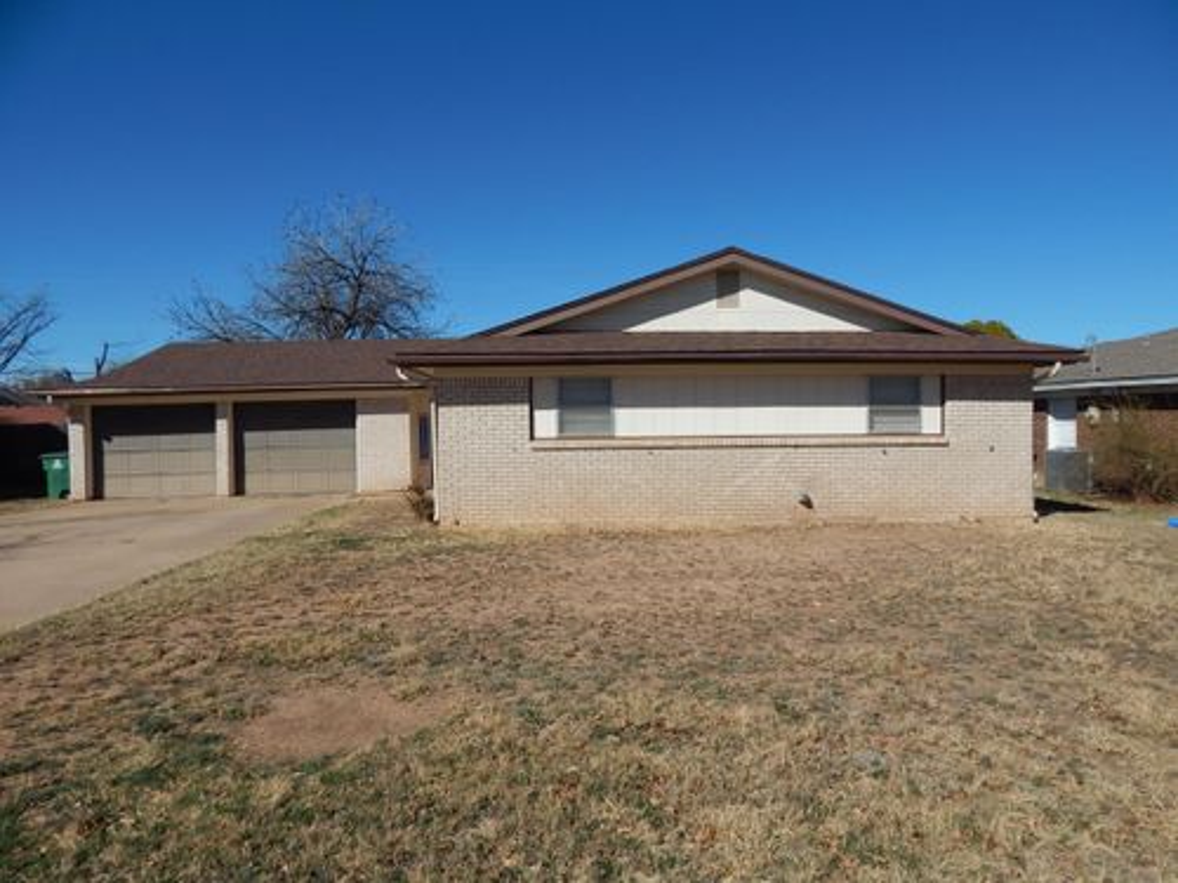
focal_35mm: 22
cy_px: 442
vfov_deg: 61.1
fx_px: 749
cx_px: 589
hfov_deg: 76.4
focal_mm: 4
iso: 125
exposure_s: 1/800
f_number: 6
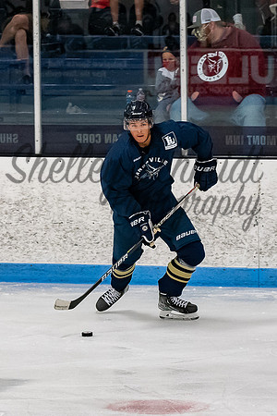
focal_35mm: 298
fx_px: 3435
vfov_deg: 6.9
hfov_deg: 4.6
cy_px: 215
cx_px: 127
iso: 2000
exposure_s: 1/800
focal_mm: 95
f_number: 3.5
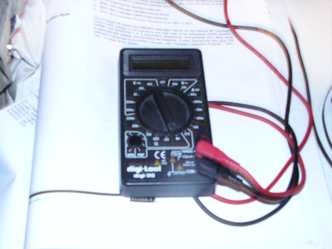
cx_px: 166
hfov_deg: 38.2
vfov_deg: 29.1
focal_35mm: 50
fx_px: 480
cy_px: 124
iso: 160
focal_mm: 8.4
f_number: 3.2
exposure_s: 1/2
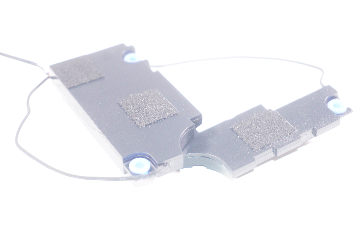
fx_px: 751
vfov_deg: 18.1
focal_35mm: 75
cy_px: 120
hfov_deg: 27.0
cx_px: 180
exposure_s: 1/80
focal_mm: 50
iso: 640
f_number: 5.6
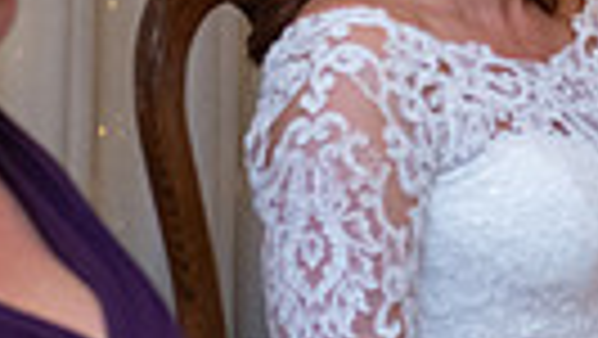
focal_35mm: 321
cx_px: 823
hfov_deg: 6.6
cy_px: -318
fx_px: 5093
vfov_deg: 3.8
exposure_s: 1/160
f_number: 3.5
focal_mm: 70
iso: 1000
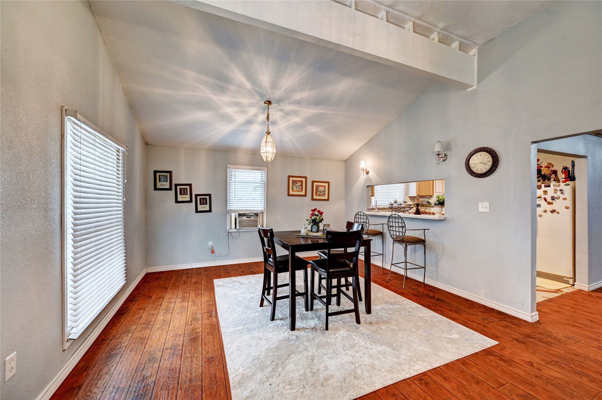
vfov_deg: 81.1
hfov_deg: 104.3
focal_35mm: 14
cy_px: 200
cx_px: 301
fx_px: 234
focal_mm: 14
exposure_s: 1/8
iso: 400
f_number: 8
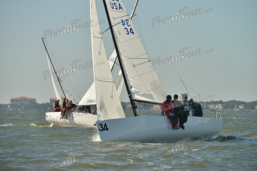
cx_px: 128
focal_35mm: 270
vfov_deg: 5.1
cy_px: 86
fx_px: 1928
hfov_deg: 7.6
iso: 200
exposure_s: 1/1000
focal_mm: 270
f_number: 7.1
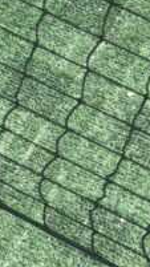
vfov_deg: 9.5
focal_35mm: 225
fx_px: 1592
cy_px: 35
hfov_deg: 5.3
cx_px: -142
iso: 16
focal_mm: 6
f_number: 2.4
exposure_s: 1/600
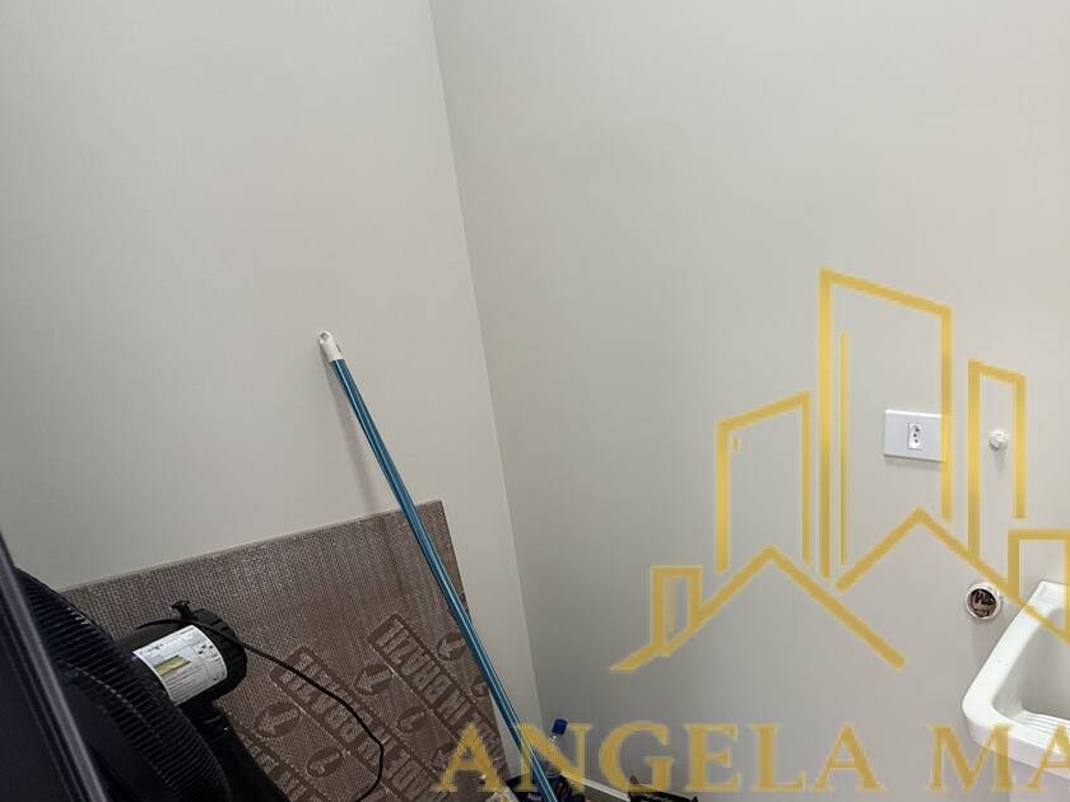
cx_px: 855
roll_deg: +0.1
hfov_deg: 65.2
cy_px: 579
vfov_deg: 54.7
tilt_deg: -20.4
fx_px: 742
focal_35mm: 24
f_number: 2.2
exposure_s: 1/99
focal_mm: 2.22
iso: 250
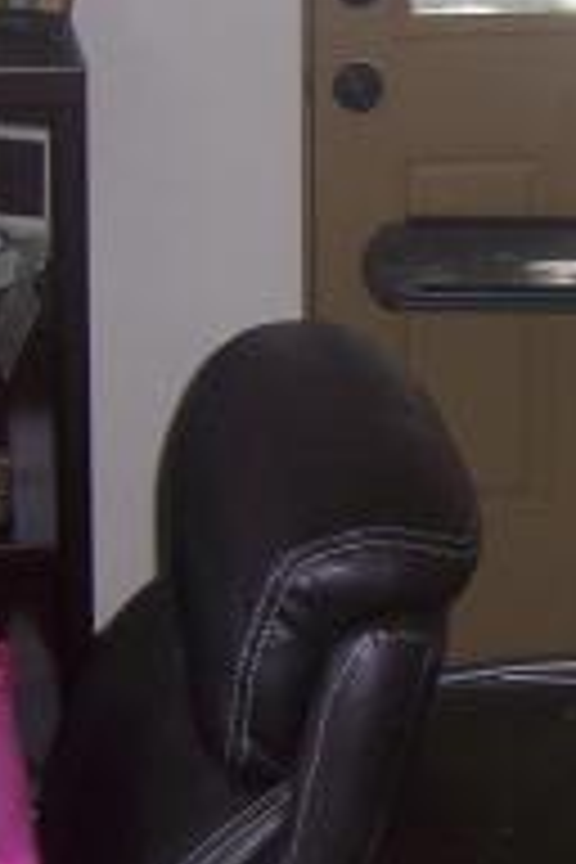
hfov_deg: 10.9
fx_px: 3000
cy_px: 324
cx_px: 549
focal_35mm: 125
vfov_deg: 16.4
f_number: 2.8
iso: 80
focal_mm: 6.2
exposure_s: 1/60
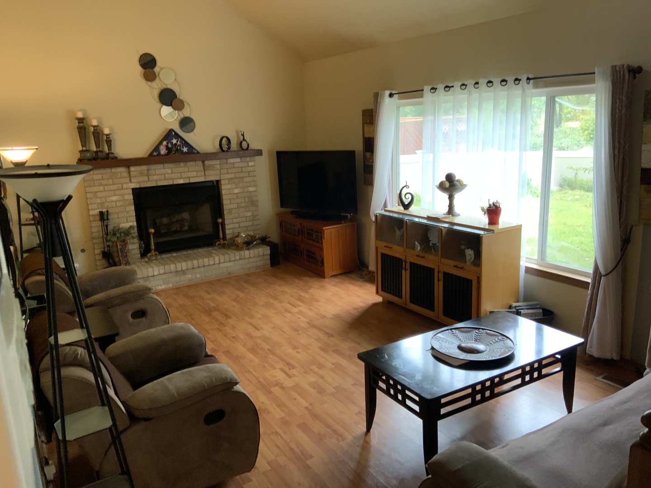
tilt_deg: -15.1
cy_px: 244
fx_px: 545
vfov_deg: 48.2
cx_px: 326
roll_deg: +1.6
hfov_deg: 61.7
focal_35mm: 29
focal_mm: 3
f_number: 1.8
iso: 125
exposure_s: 1/60
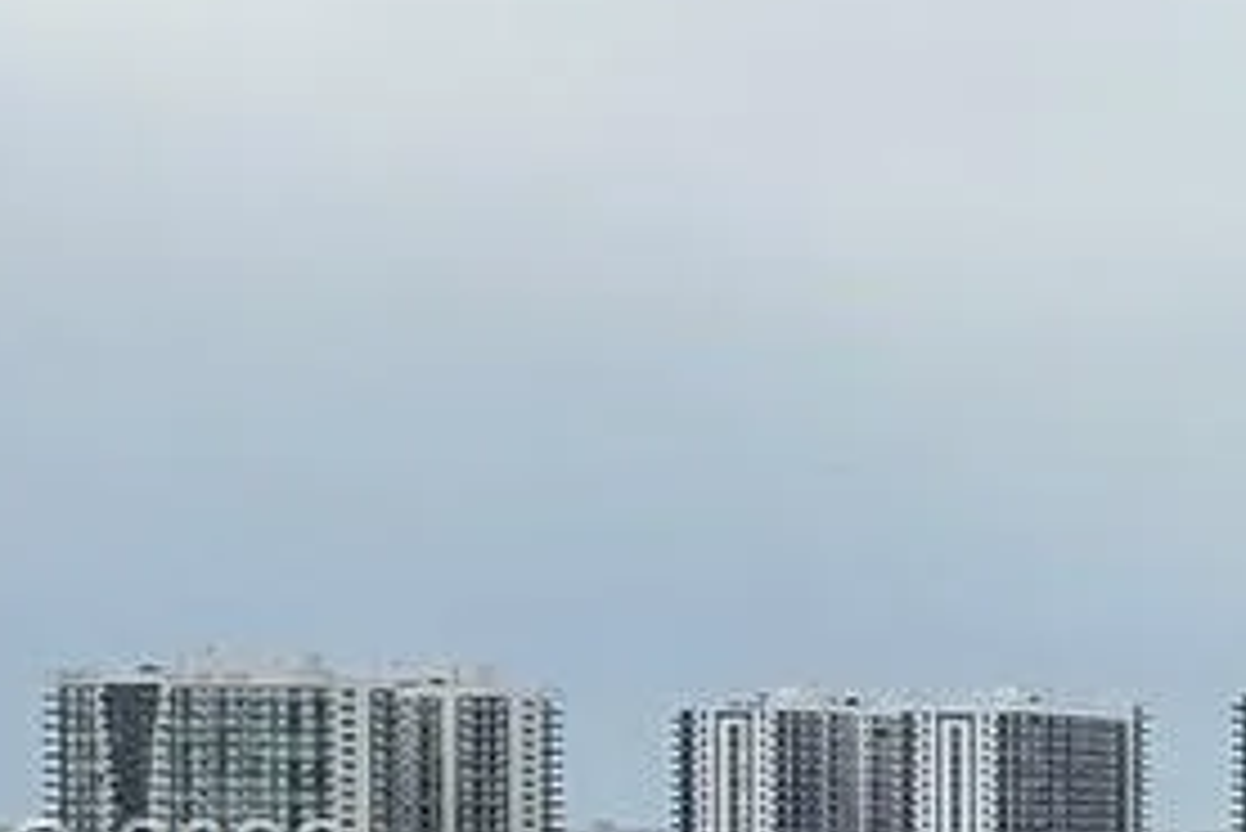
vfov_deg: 15.9
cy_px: 868
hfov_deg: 17.1
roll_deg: +0.2
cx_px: 2546
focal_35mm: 84
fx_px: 2909
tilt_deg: +0.4
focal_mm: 2.22
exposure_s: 1/2717
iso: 50
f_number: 2.2
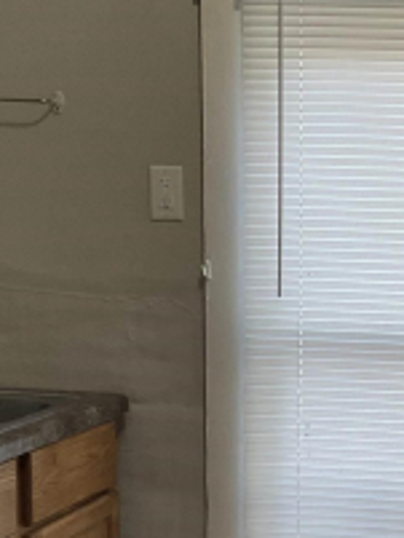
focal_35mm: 96
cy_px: 431
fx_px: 1492
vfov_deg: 20.2
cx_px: 486
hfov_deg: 14.9
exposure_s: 1/60
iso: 100
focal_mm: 3
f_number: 1.8
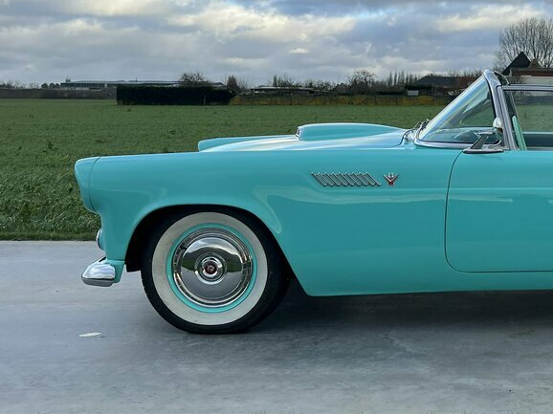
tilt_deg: +0.8
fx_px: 862
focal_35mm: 54
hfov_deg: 33.1
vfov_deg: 26.8
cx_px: 528
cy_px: 129
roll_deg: -1.0
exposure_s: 1/1344
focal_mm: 5.7
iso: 50
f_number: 1.5
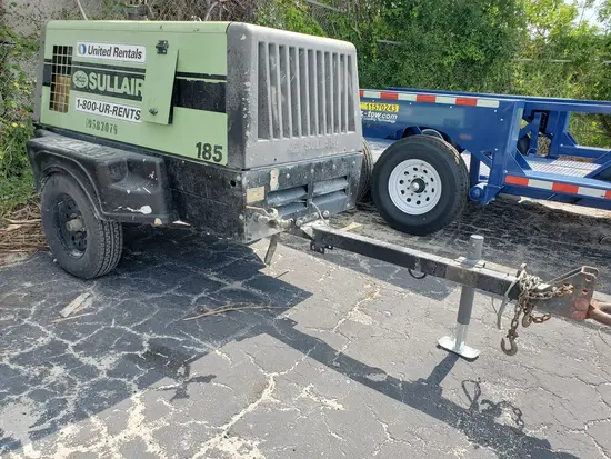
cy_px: 230
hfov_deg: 67.3
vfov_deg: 53.1
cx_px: 306
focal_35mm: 26
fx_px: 459
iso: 50
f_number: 2.4
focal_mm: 4.3
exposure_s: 1/607
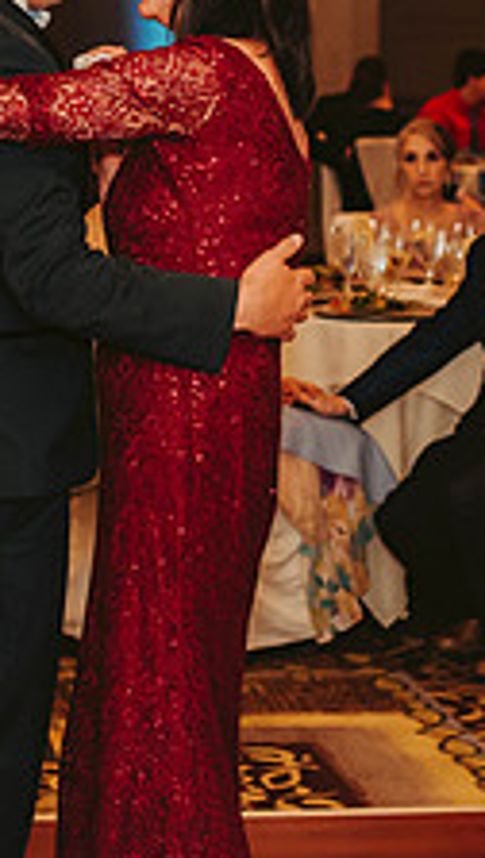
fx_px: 3099
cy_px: 133
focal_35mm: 136
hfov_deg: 8.9
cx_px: 89
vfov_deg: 15.6
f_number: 2.5
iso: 800
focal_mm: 50
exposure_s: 1/125
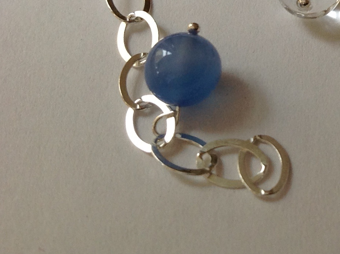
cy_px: -47
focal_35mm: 98
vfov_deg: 14.6
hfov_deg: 18.6
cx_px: 449
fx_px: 961
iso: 50
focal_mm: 4.28
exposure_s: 1/40
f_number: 2.4
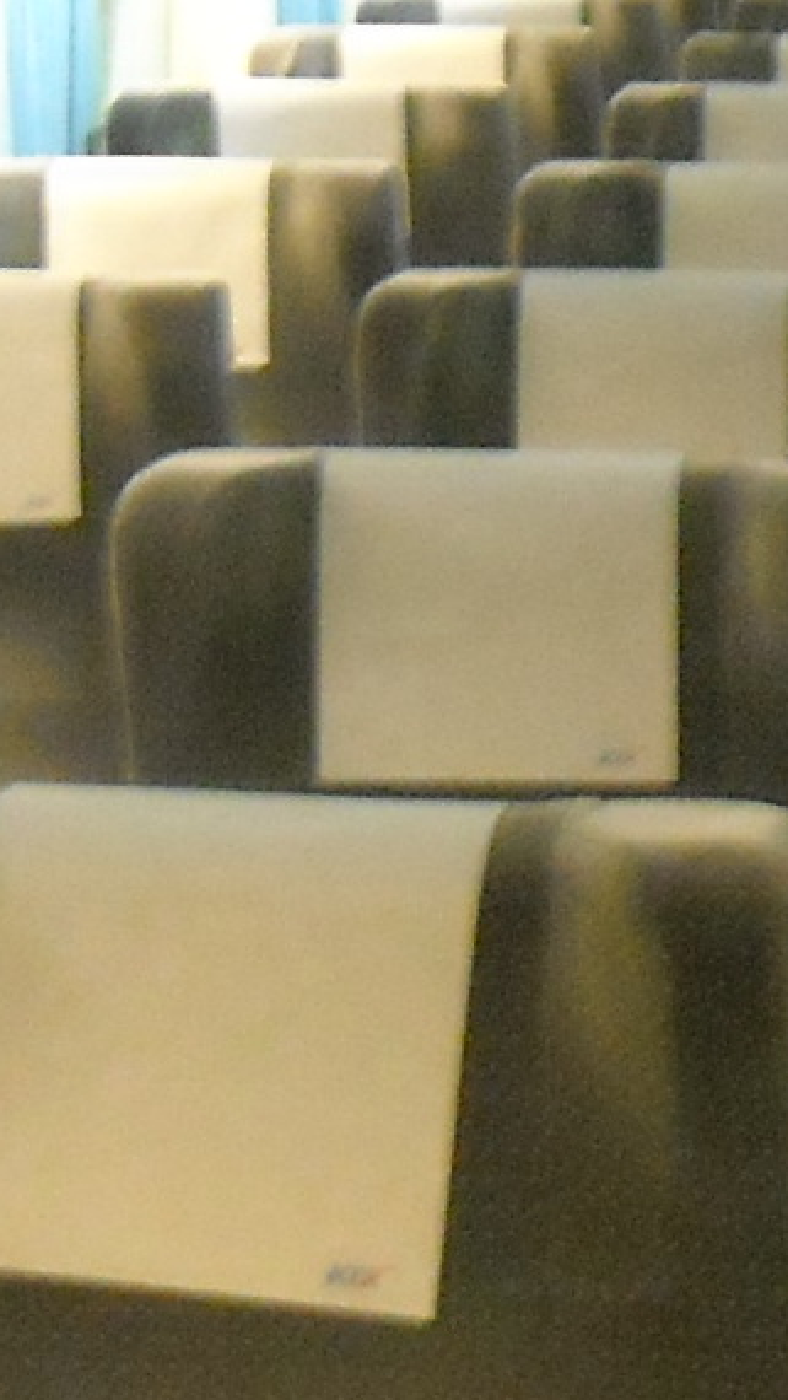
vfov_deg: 15.6
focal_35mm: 137
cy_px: 924
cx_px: 1090
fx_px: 5084
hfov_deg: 8.7
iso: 800
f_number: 2.8
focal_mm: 5.7
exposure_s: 1/8
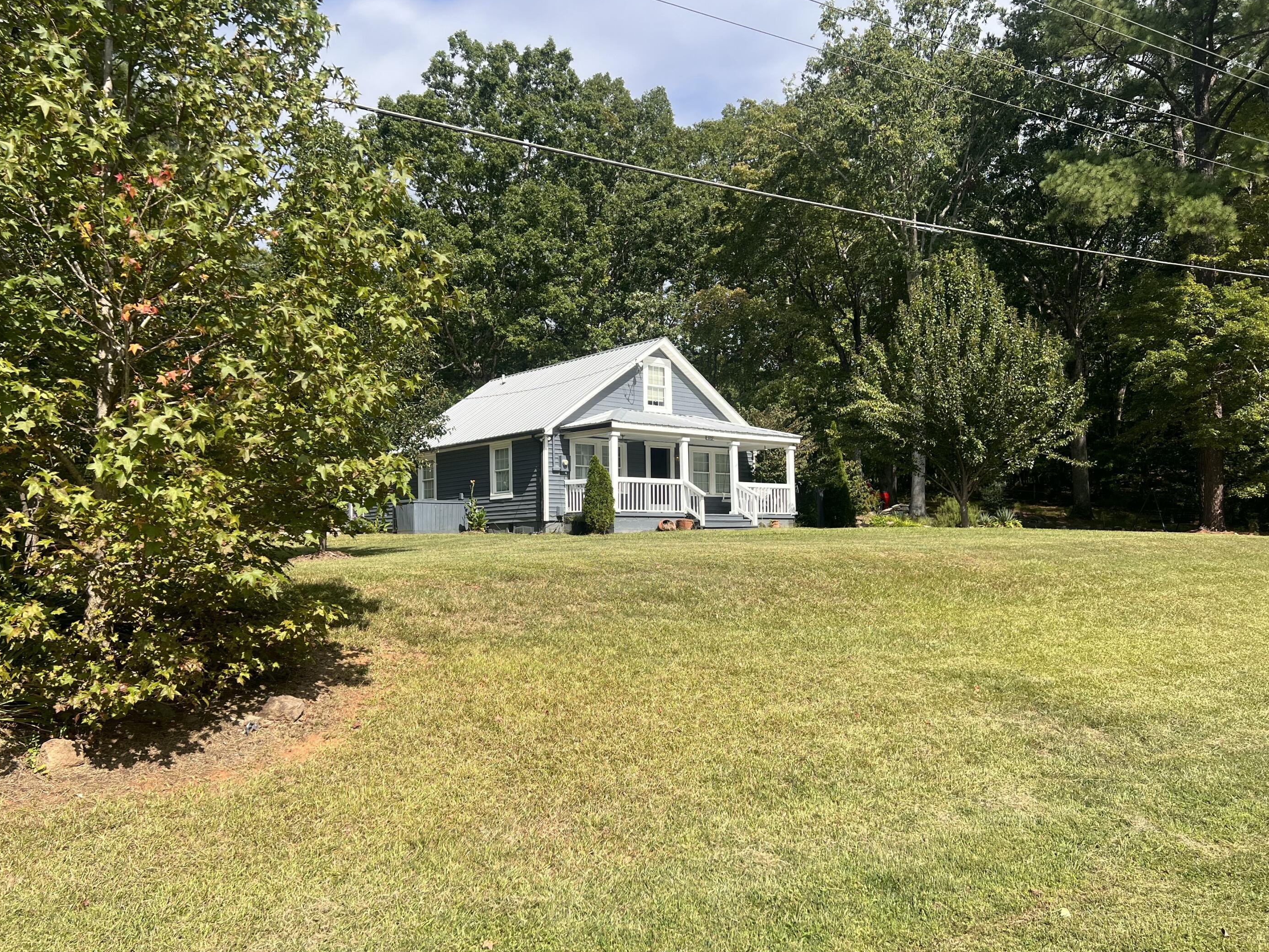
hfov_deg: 63.4
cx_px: 590
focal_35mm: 28
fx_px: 1026
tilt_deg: +2.6
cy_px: 486
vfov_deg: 49.7
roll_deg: +0.7
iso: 50
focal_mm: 5.7
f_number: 1.5
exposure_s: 1/2841
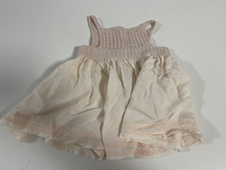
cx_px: 116
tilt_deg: -69.5
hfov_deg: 65.3
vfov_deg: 51.3
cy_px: 88
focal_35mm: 27
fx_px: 176
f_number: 1.6
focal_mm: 5.1
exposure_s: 1/100
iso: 125
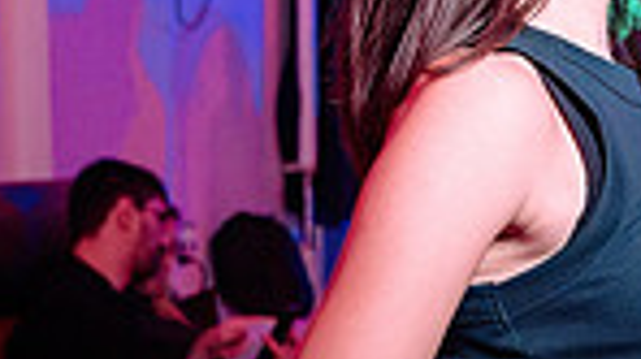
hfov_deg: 13.8
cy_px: 239
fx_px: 2497
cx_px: 953
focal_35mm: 147
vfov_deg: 8.2
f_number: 3.5
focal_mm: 30
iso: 800
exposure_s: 1/60
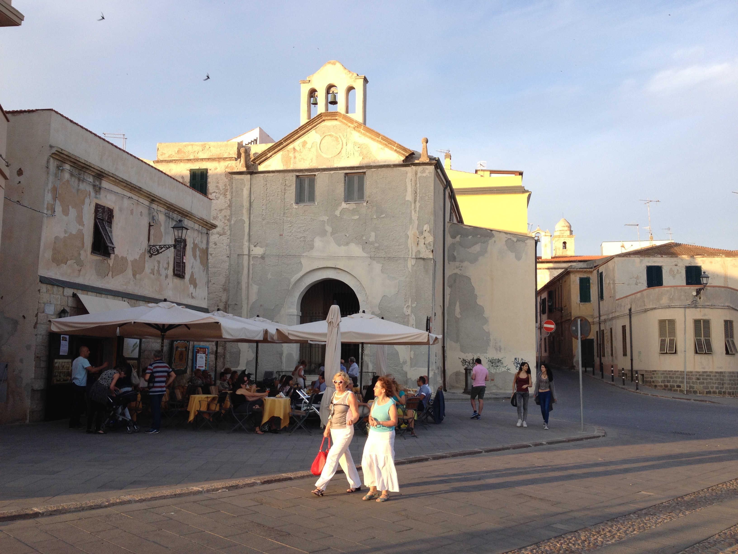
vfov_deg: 40.7
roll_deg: -0.6
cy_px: 277
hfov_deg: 52.6
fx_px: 746
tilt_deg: +4.9
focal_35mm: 35
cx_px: 369
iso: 50
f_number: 2.4
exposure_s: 1/332
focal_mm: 4.28
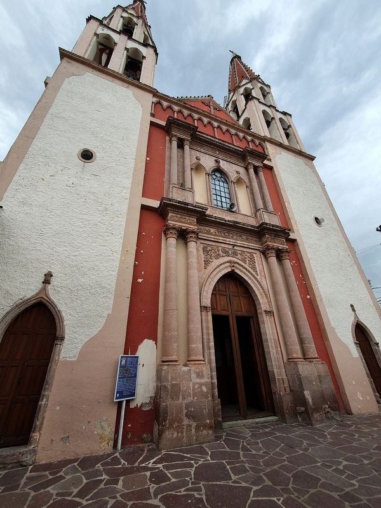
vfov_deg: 106.2
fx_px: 191
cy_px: 254
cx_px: 190
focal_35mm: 13
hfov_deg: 89.9
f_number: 2.2
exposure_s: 1/162
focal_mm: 1.8
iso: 50
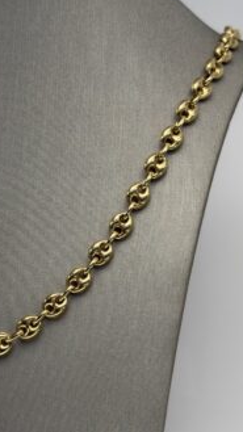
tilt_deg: -1.4
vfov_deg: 23.9
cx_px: 5
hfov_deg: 13.4
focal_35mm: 89
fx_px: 1020
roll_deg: -1.0
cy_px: 221
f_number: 1.78
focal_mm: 6.76
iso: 50
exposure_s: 1/174
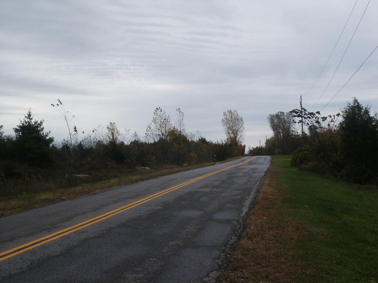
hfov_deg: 42.1
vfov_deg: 32.2
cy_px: 142
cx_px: 189
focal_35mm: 45
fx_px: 491
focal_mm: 9.33
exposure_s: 1/125
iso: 64
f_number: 8
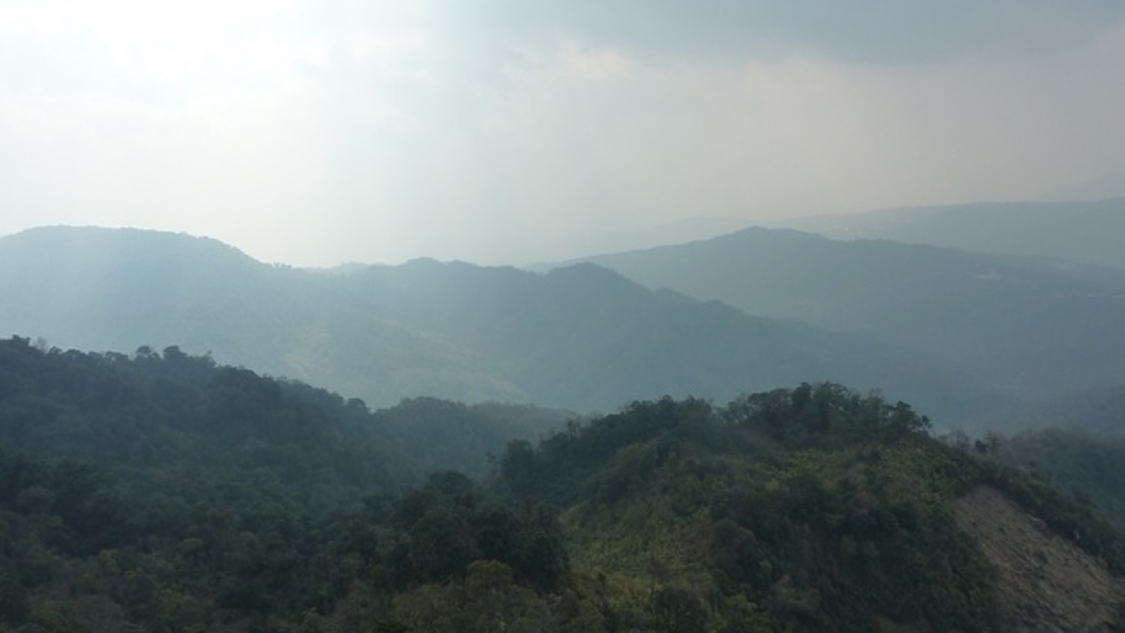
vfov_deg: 41.5
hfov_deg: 67.9
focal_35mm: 28
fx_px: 835
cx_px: 563
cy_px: 306
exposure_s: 1/500
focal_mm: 4.1
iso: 125
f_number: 4.5
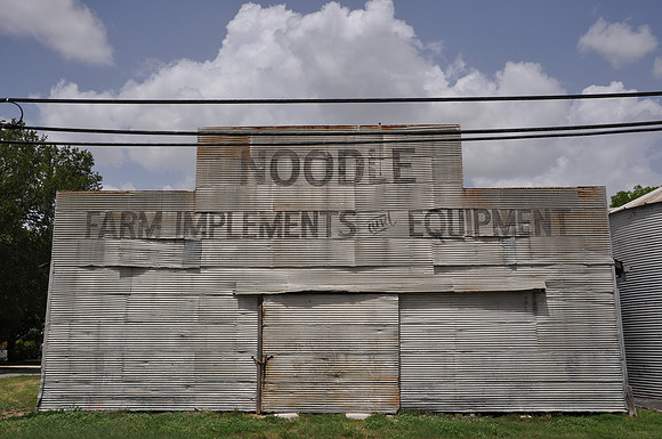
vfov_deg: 39.9
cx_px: 331
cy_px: 220
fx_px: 606
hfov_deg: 57.3
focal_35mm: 33
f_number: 13
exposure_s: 1/160
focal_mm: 22
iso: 200
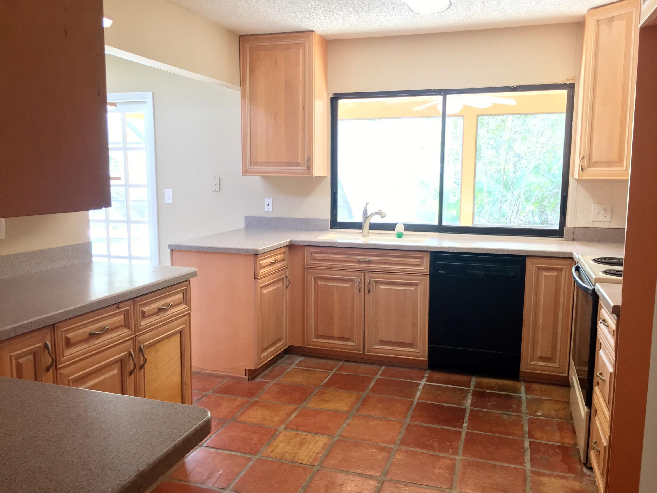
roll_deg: -1.2
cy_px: 246
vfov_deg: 48.2
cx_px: 328
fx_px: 550
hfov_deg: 61.7
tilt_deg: -8.8
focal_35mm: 29
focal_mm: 4.15
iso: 125
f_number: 2.2
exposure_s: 1/30
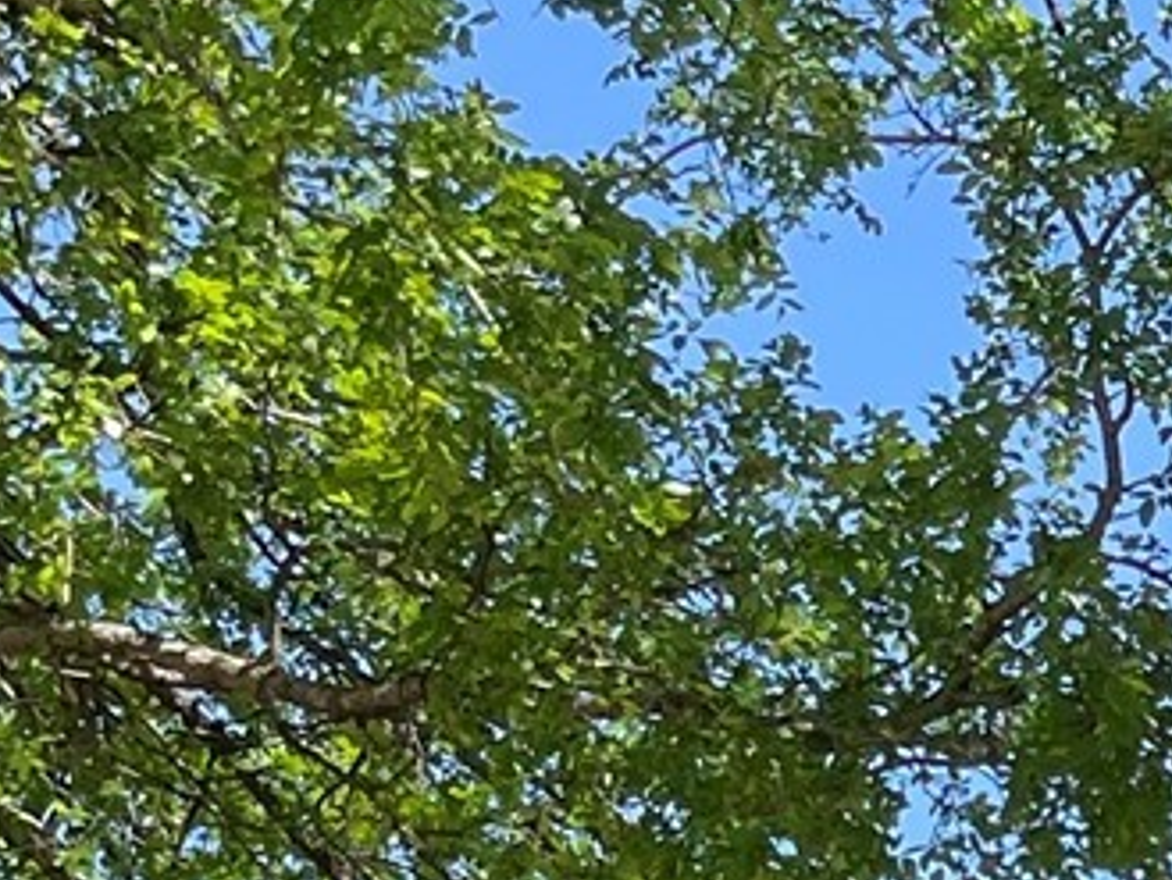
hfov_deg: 11.3
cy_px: 2116
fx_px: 5487
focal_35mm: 162
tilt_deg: +6.6
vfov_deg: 8.4
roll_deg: +0.5
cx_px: 2109
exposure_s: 1/777
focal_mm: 5.1
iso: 50
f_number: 1.6
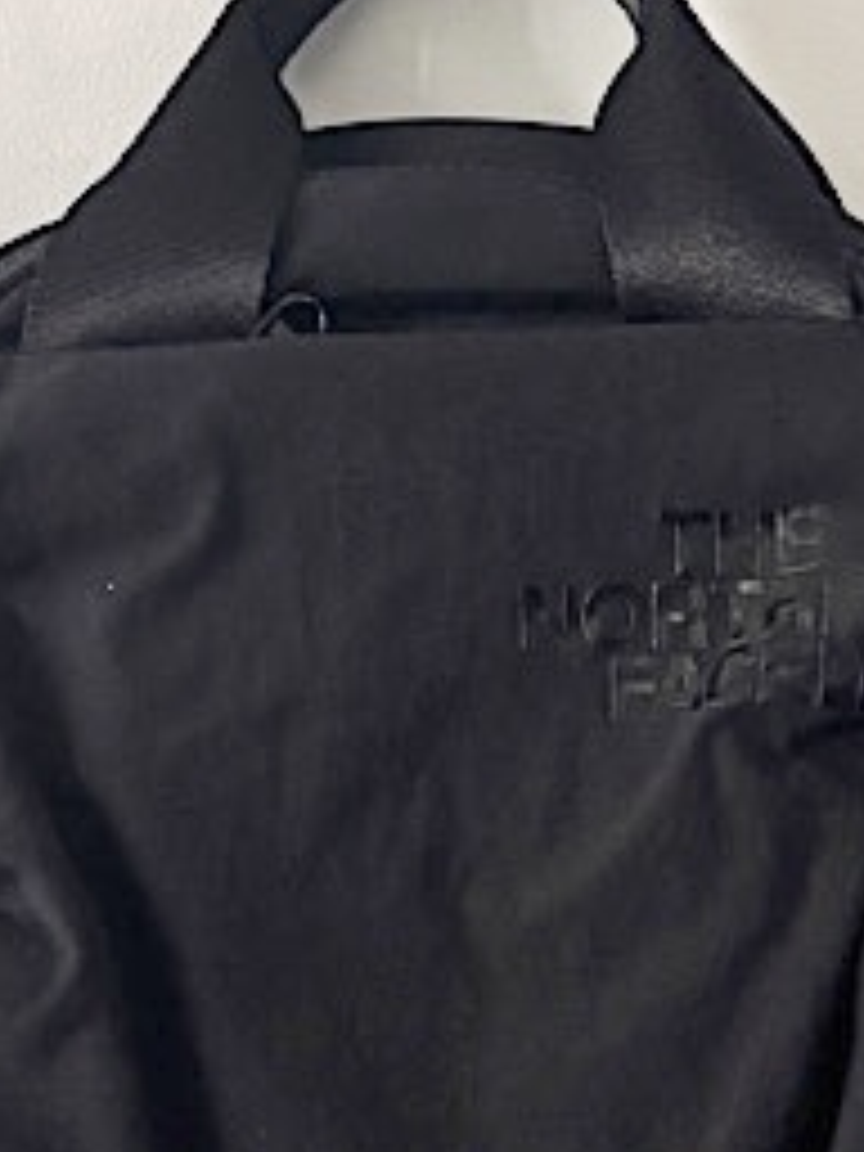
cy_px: 1143
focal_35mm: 130
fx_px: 4326
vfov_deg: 14.9
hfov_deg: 11.4
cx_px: 554
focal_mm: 5.96
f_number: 1.6
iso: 250
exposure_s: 1/60
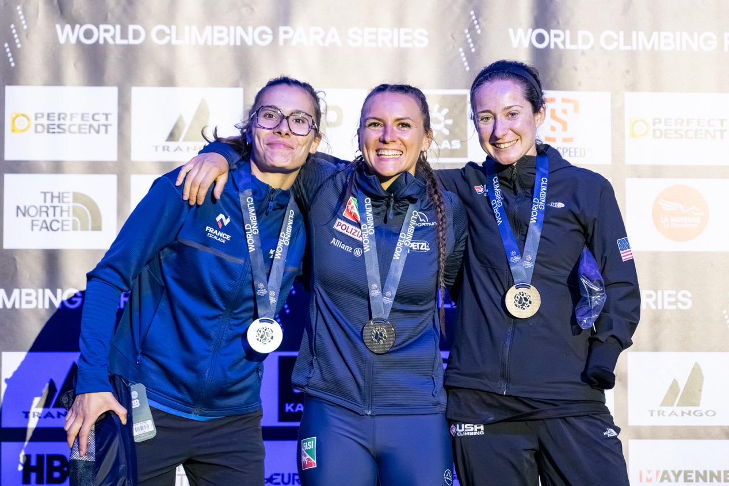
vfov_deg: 13.4
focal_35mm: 102
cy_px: 242
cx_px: 365
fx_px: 2066
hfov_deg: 20.0
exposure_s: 1/800
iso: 10000
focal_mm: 101
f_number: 4
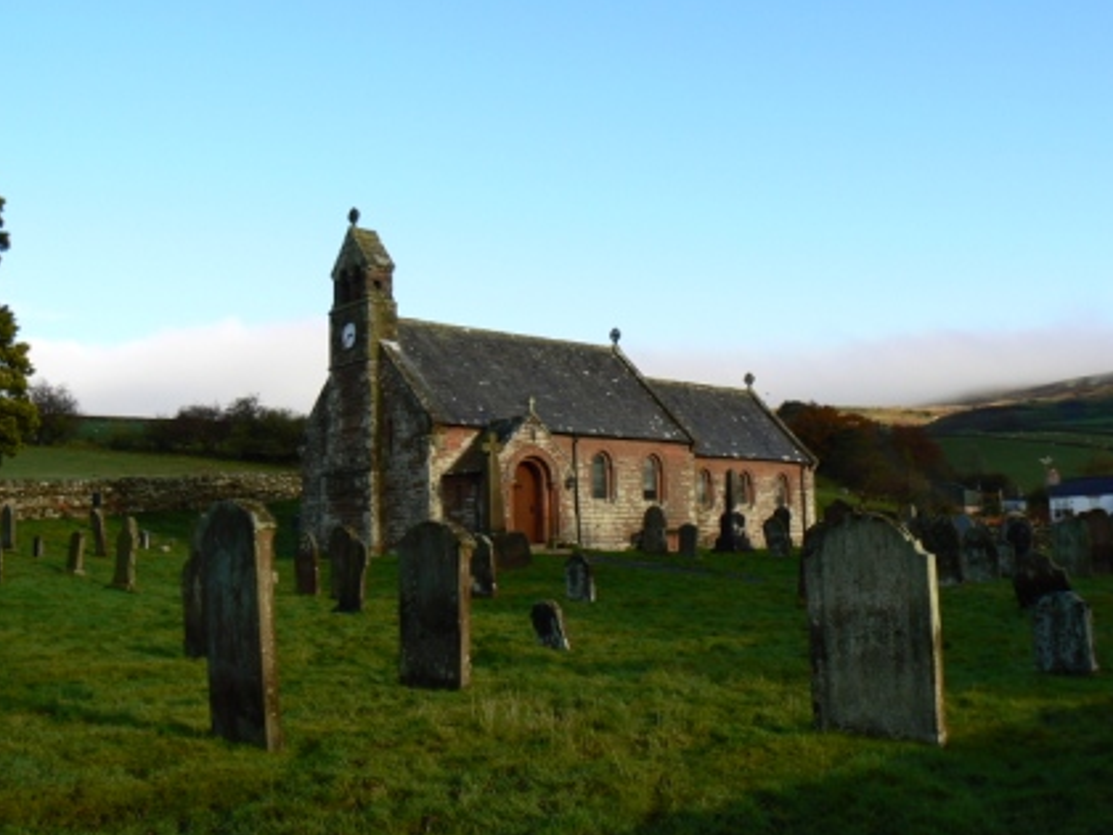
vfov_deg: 38.7
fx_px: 1190
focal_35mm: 37
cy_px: 419
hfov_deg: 50.1
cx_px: 546
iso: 80
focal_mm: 6
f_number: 5.6
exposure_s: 1/250
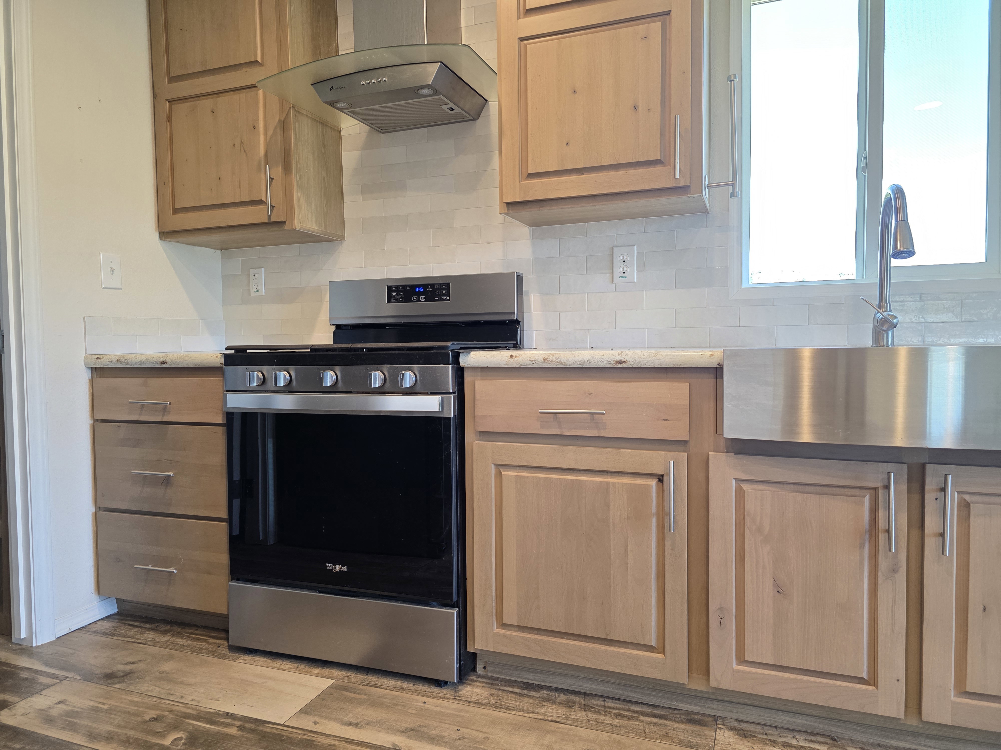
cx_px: 500
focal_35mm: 23
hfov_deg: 73.9
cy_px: 375
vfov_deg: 58.9
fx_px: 665
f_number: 1.7
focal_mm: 6.3
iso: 250
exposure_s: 1/120
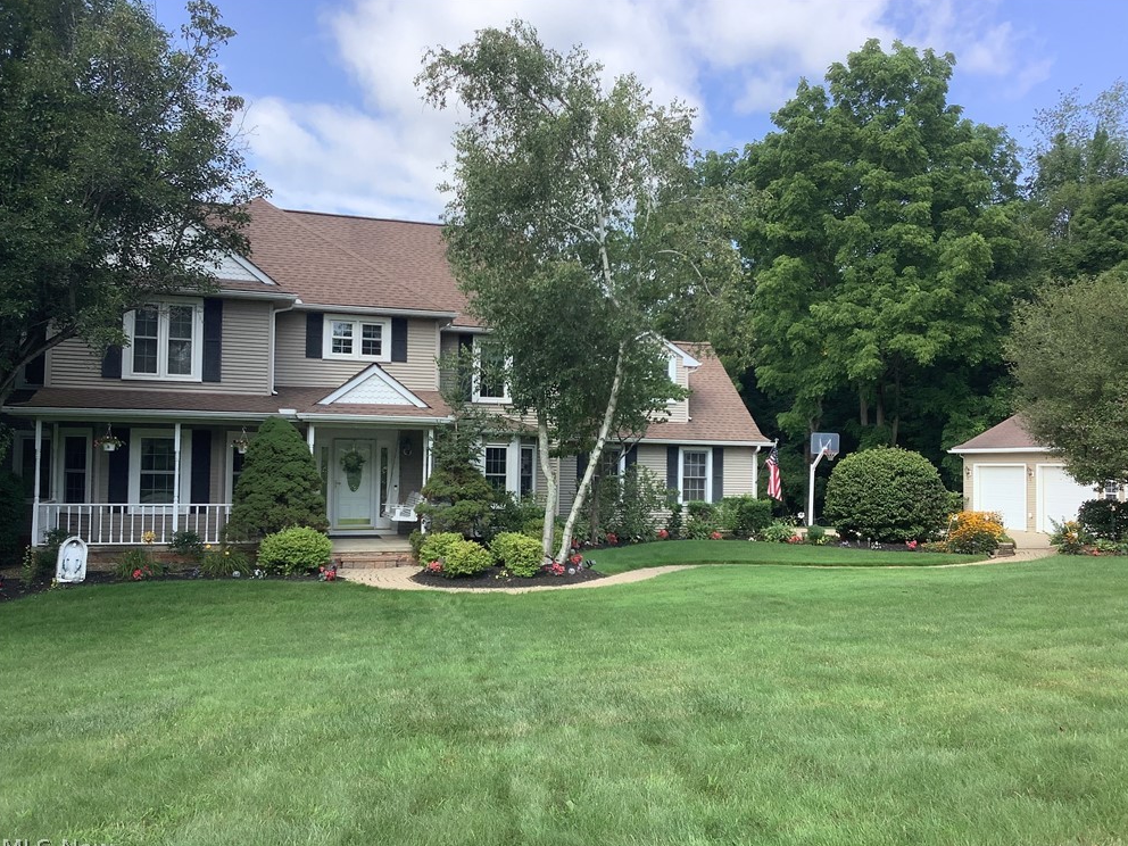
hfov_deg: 56.8
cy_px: 431
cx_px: 578
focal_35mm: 32
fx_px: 1043
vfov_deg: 44.2
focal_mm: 3.3
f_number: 2.4
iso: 25
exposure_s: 1/334
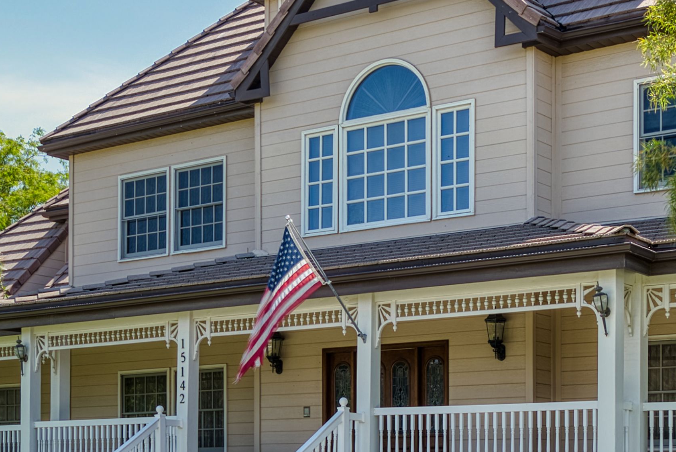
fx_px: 1372
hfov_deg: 27.7
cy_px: 401
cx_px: 345
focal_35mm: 73
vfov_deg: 18.4
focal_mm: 29
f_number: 8
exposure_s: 1/60
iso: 80
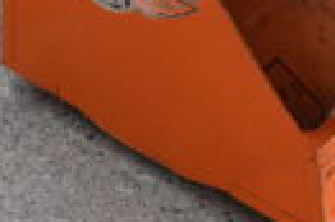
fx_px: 1375
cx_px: 292
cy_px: -101
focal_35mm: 148
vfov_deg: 9.0
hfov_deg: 13.8
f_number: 8
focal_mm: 30
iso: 140
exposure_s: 1/250
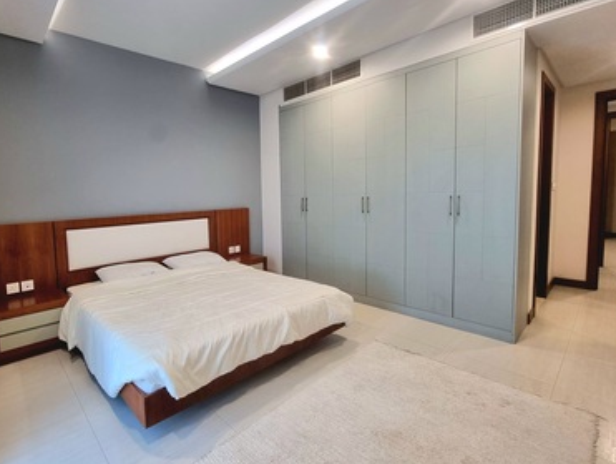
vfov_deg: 78.1
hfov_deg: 93.3
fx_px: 285
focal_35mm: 16
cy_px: 217
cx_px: 250
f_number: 2.2
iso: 160
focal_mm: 2.2
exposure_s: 1/50
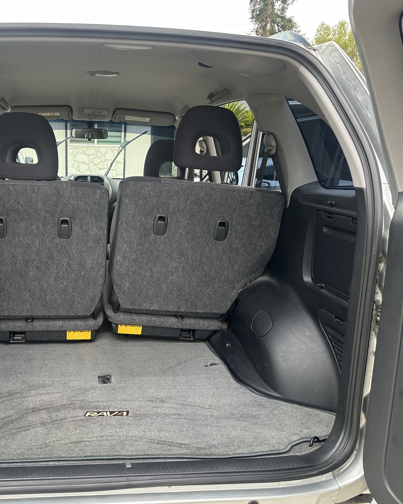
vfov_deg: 55.7
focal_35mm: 32
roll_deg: -1.9
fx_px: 477
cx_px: 118
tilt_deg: -15.2
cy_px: 254
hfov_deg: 44.7
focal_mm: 6.86
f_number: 1.78
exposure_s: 1/246
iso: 80
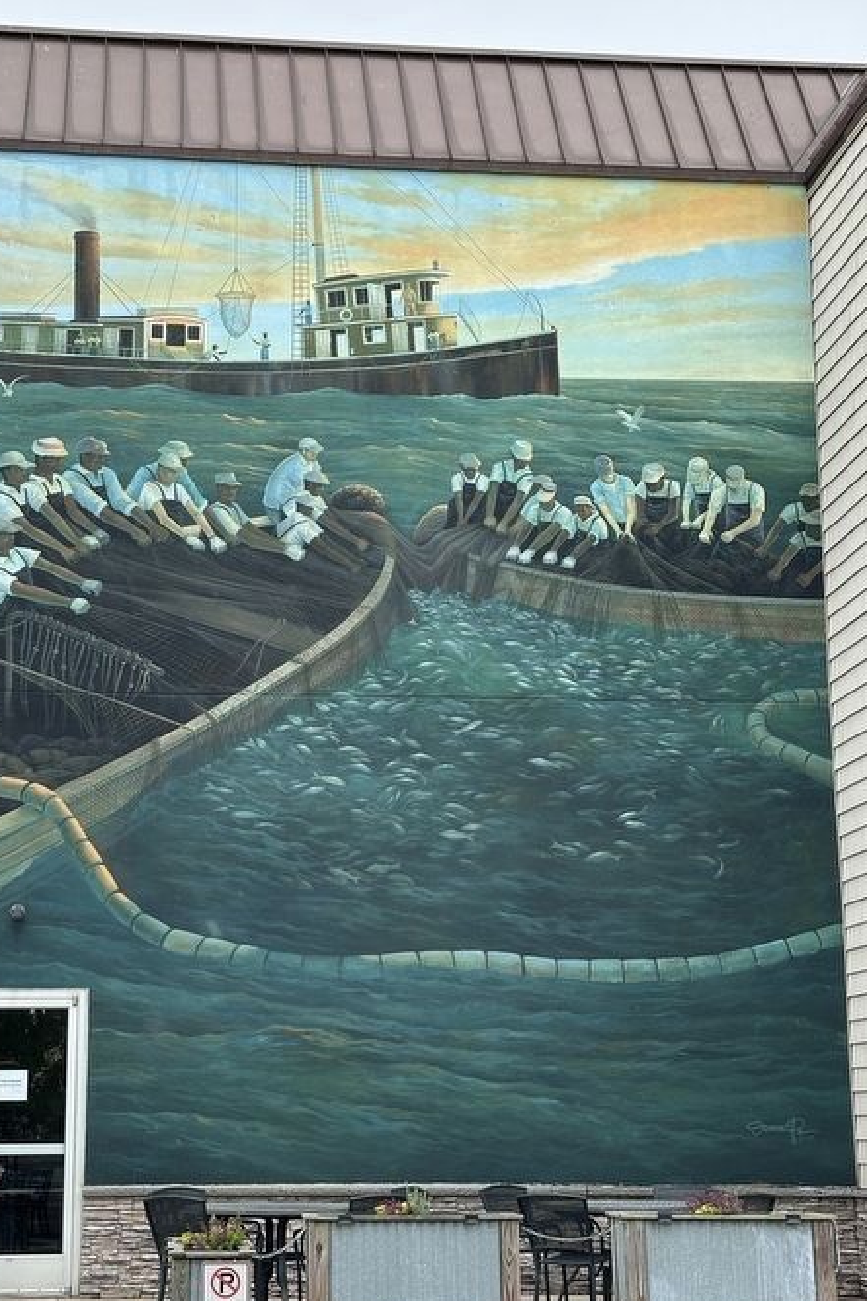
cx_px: 307
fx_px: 2167
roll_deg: -1.3
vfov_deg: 33.4
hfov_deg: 22.5
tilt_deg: +10.5
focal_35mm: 60
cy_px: 701
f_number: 1.78
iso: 64
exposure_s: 1/880
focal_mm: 6.86
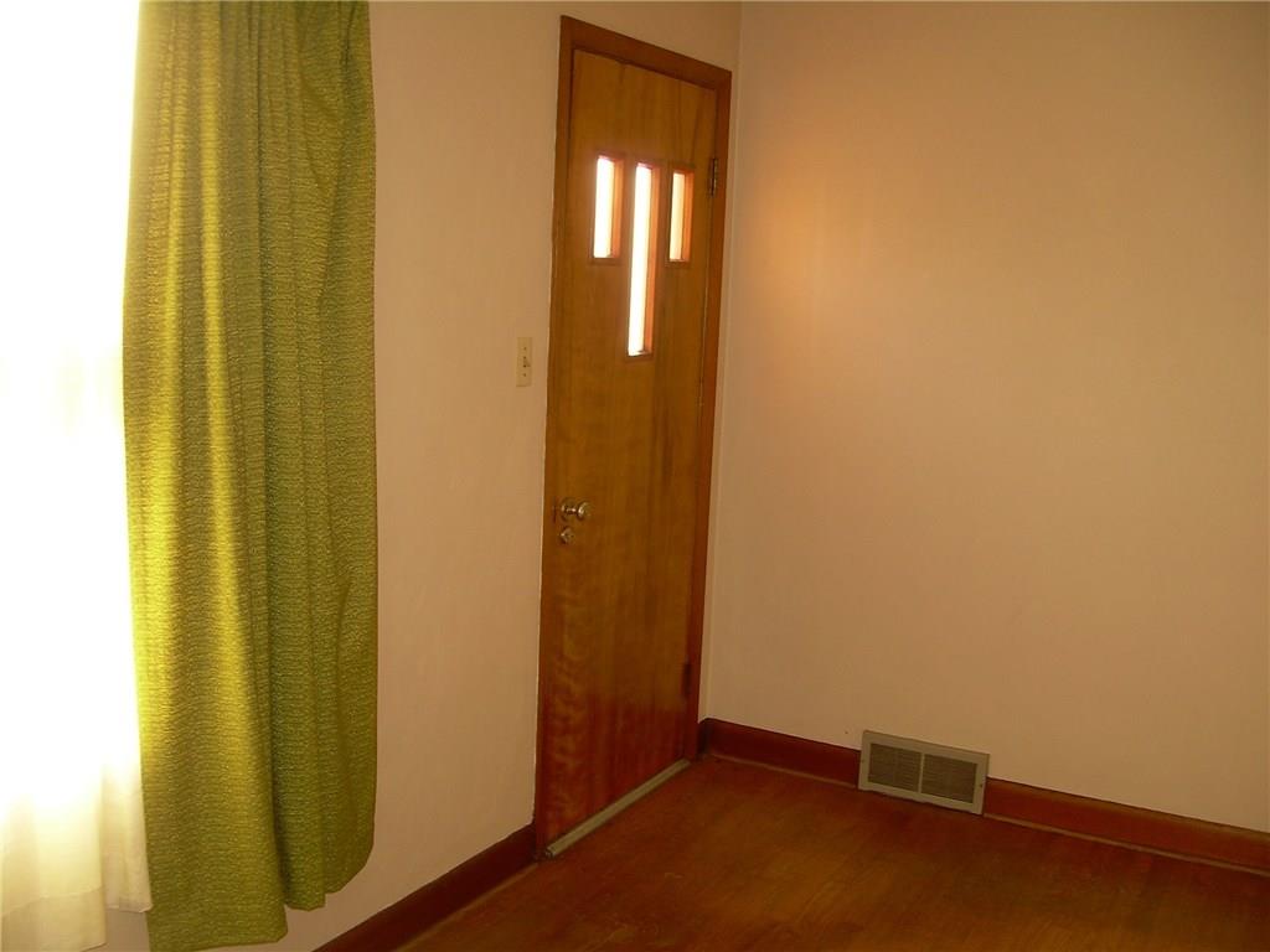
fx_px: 1394
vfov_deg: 37.7
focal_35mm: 38
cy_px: 476
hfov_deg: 49.0
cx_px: 635
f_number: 2.8
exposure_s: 1/30
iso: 50
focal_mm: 6.3
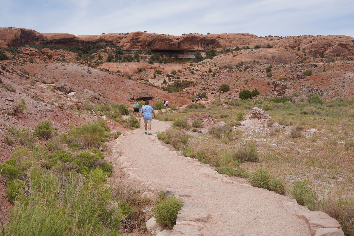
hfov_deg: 40.3
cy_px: 118
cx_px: 177
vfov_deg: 27.5
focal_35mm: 49
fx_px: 482
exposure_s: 1/100
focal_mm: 49
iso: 100
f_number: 14
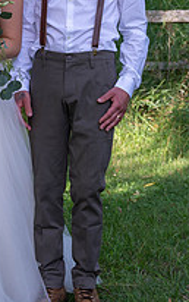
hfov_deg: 7.0
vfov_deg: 11.5
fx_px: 1490
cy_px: 36
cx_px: -166
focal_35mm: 181
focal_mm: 53
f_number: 5.6
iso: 200
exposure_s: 1/250
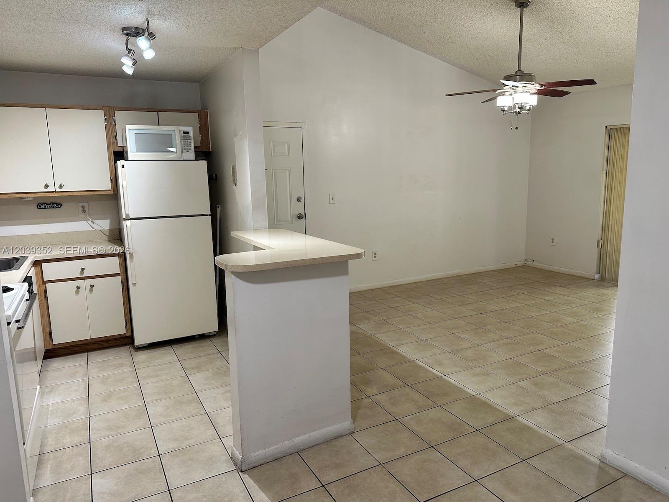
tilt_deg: -9.5
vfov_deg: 56.8
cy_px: 251
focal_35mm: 24
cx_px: 334
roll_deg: +0.8
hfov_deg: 71.6
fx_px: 464
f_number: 1.78
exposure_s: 1/60
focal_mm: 6.86
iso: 125
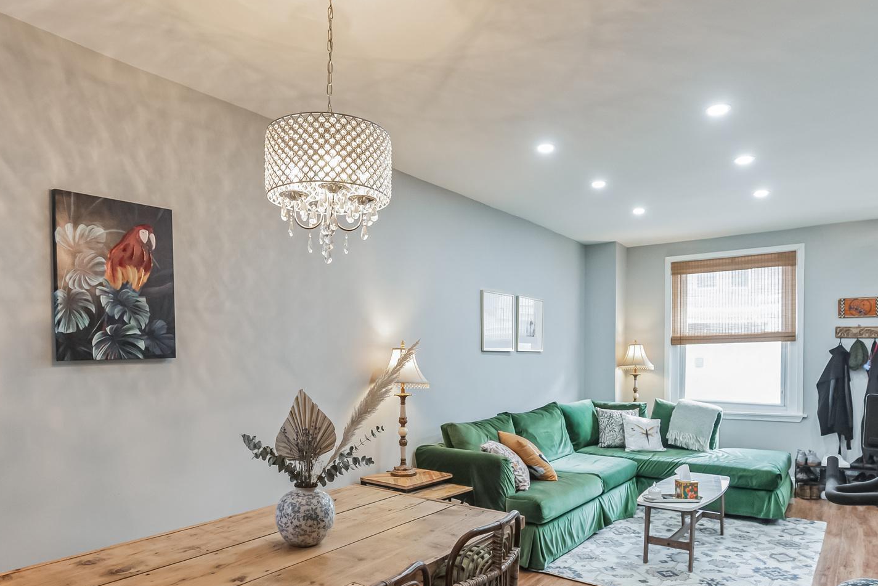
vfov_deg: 55.1
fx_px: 561
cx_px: 436
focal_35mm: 23
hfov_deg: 76.1
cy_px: 315
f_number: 4
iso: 800
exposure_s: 1/60
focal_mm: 16
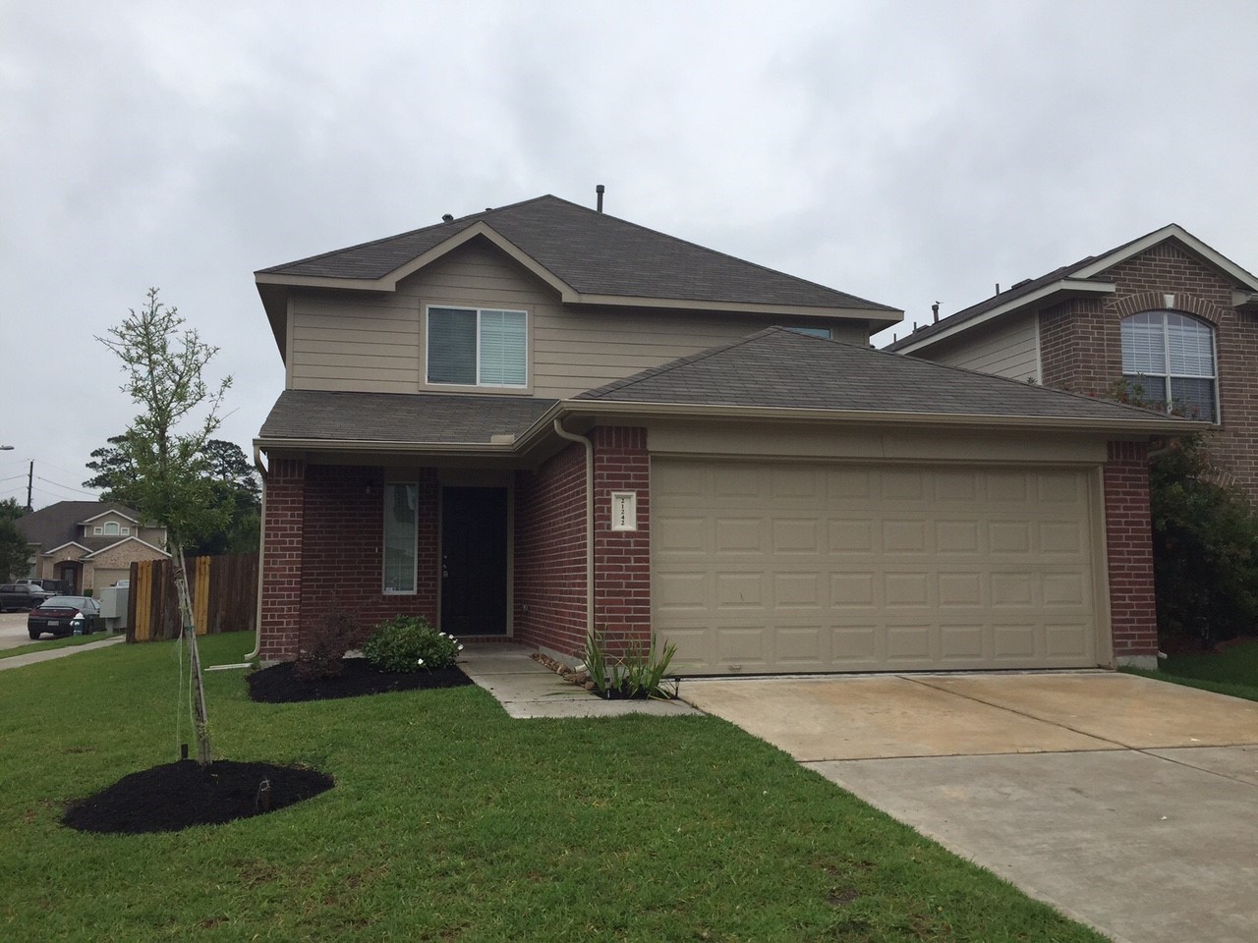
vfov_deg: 48.2
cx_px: 629
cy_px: 472
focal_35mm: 29
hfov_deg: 61.7
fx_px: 1054
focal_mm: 4.15
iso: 32
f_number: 2.2
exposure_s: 1/1364
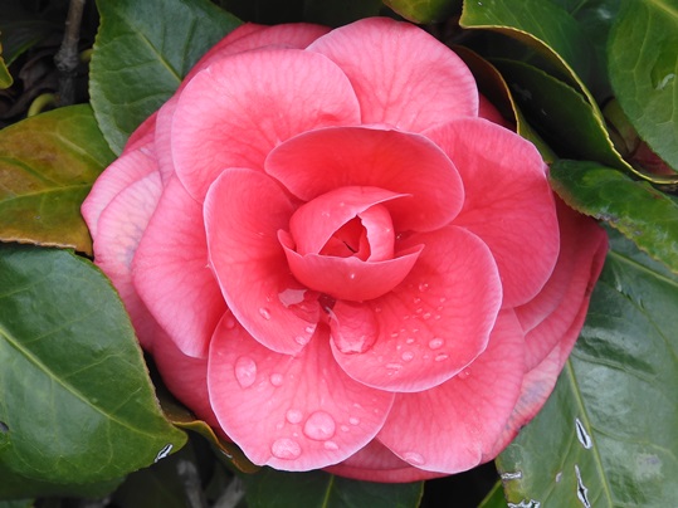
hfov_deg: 29.8
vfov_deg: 22.6
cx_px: 339
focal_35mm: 65
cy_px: 254
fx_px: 1273
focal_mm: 11.6
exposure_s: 1/160
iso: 100
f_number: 4.5
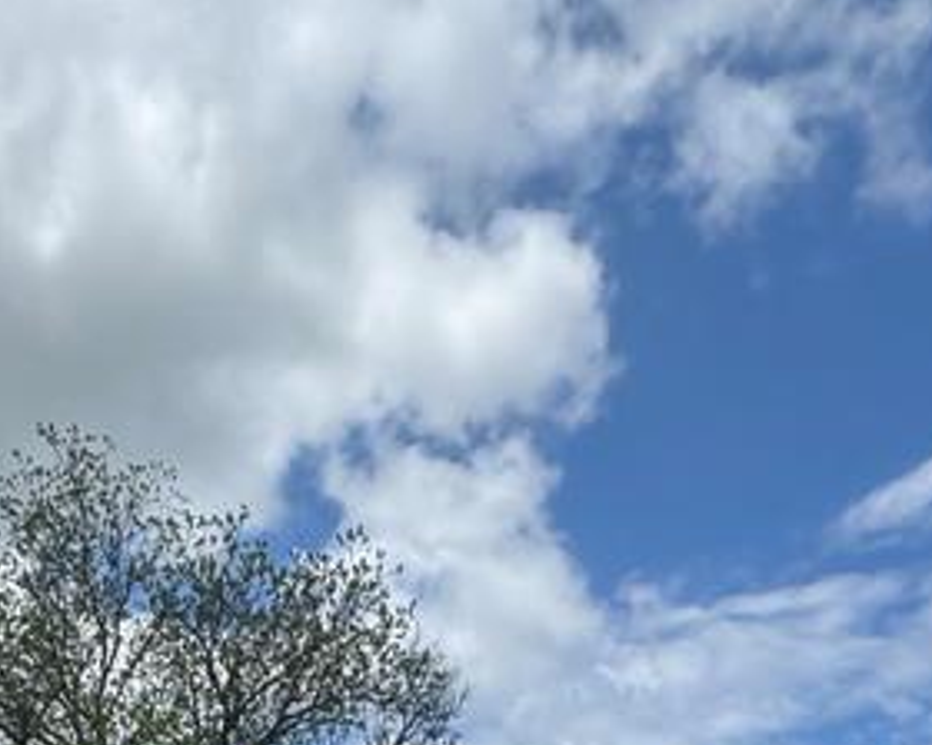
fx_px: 1379
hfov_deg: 36.1
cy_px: 1221
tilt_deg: -1.4
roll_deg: -1.5
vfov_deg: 22.5
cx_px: 183
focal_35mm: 50
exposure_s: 1/2674
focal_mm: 2.22
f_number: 2.2
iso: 50
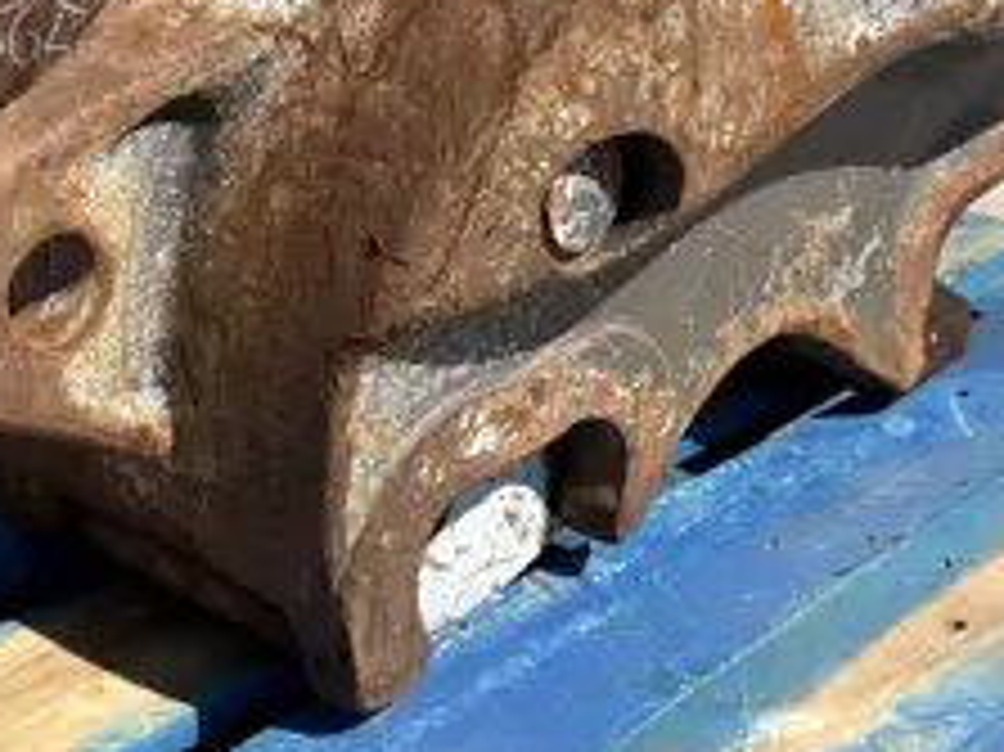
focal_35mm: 69
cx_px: 464
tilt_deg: -18.0
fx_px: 2000
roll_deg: +0.5
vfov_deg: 21.0
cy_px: 153
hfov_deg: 28.2
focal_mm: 6.76
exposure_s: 1/4098
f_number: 1.78
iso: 80
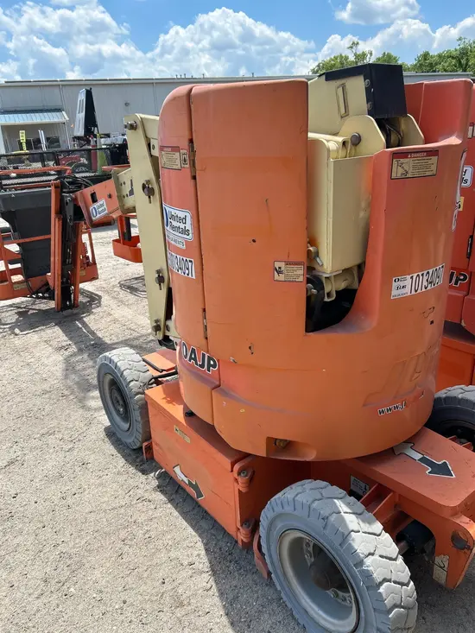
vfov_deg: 67.3
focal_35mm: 26
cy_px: 316
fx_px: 476
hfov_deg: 53.1
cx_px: 238
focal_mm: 5.7
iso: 50
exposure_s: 1/2299
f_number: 1.5
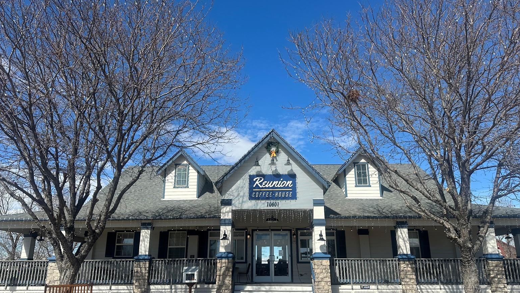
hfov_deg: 69.8
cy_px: 158
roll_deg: -0.3
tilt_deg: +16.6
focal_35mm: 27
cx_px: 266
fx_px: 372
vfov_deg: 42.9
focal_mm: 6.86
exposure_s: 1/4184
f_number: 1.78
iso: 80
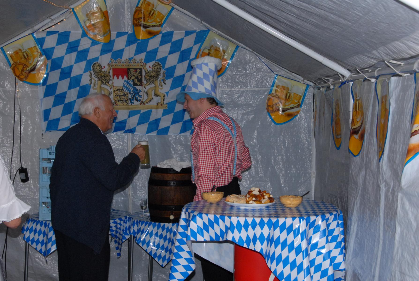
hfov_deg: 33.3
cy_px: 140
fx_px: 700
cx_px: 210
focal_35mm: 60
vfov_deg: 22.7
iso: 800
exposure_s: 1/125
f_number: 10
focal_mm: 40
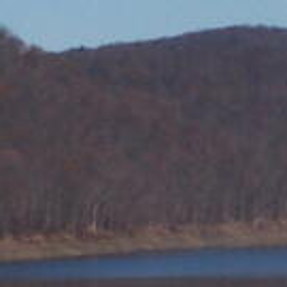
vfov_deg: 3.5
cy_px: 68
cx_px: 438
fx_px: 4718
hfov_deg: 3.5
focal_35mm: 503
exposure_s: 1/1000
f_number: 6.3
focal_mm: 12.4
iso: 100
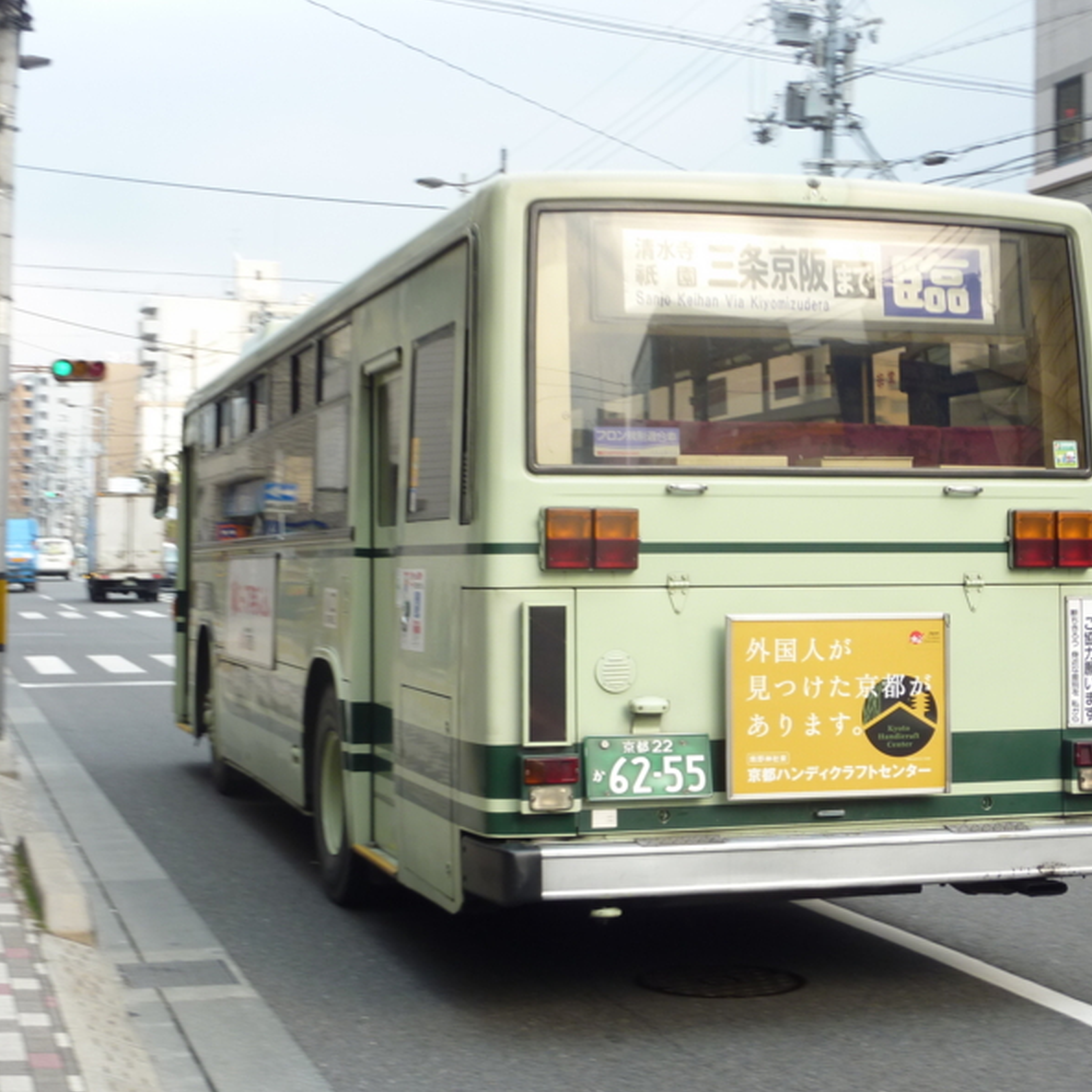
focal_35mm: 62
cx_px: 602
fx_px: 2213
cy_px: 541
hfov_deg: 27.7
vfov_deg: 27.7
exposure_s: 1/100
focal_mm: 8.5
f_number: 3.8
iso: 80
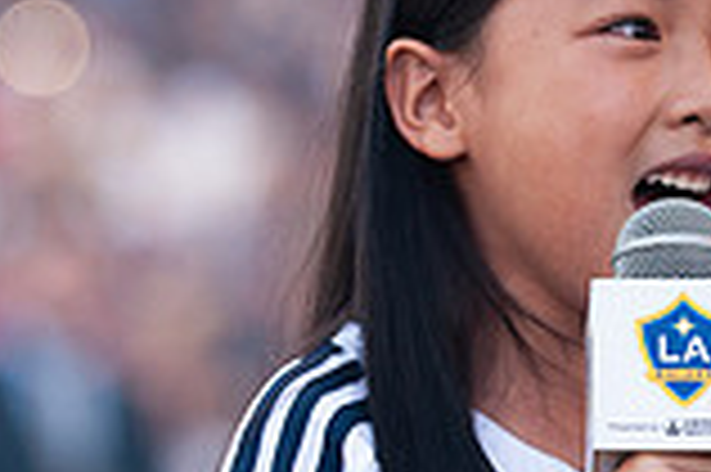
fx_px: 8385
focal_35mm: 425
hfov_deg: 4.8
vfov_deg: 3.2
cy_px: 270
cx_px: 706
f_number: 2.8
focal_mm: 116
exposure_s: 1/1600
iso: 800
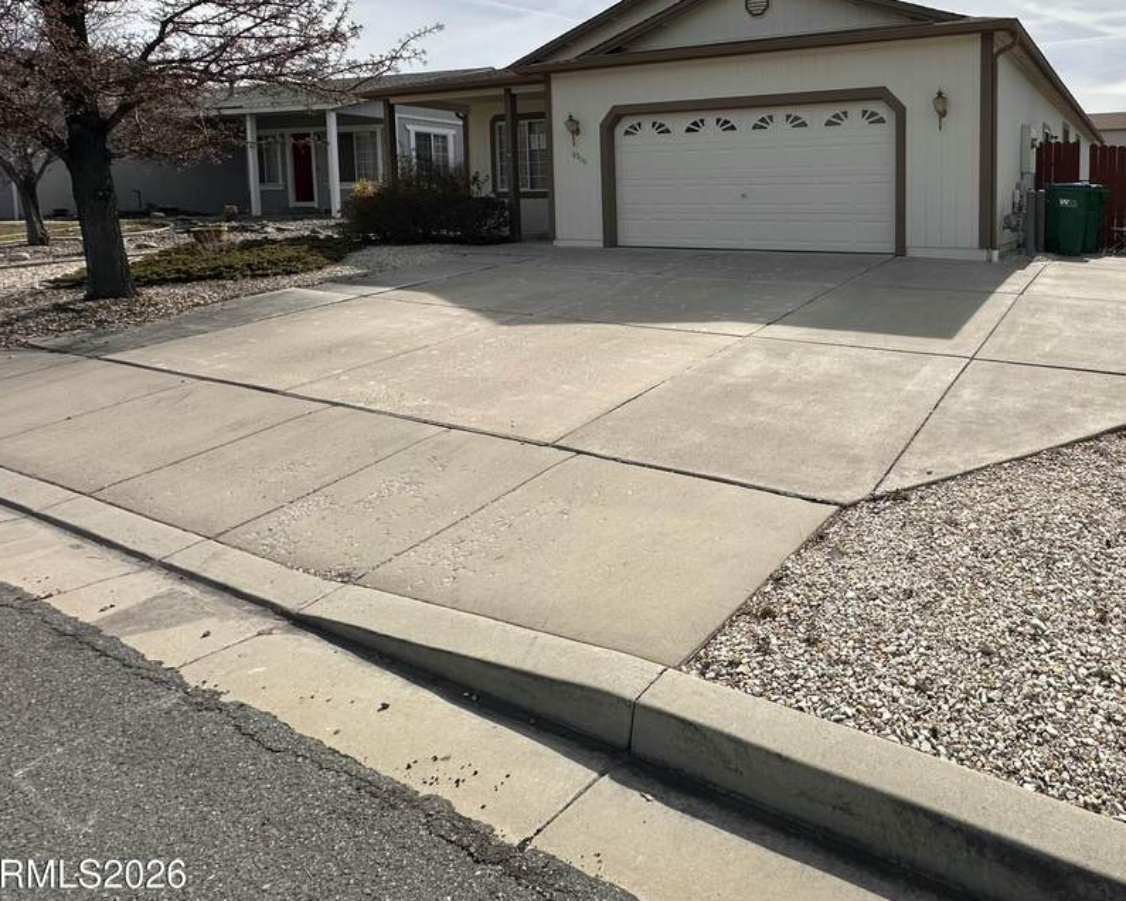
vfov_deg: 60.6
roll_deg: -0.6
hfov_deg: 70.0
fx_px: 733
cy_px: 256
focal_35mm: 22
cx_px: 846
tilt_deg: -4.5
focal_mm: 2.22
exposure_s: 1/2959
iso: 40
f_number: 2.2
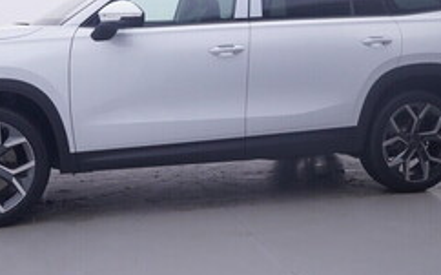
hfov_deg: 38.7
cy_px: 52
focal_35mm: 52
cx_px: 196
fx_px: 627
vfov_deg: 24.3
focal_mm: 15
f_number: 5
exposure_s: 1/80
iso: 200
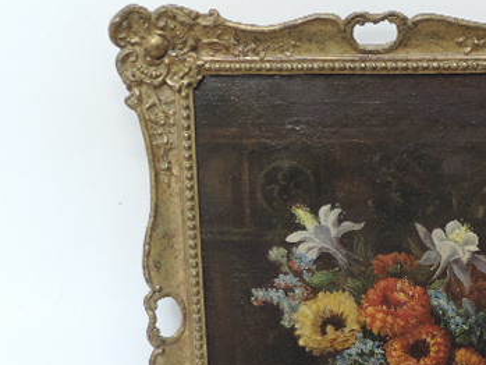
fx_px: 772
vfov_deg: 26.2
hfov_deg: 34.1
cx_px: 375
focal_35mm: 55
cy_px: 283
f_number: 3.1
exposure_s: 1/15
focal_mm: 5.3
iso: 400
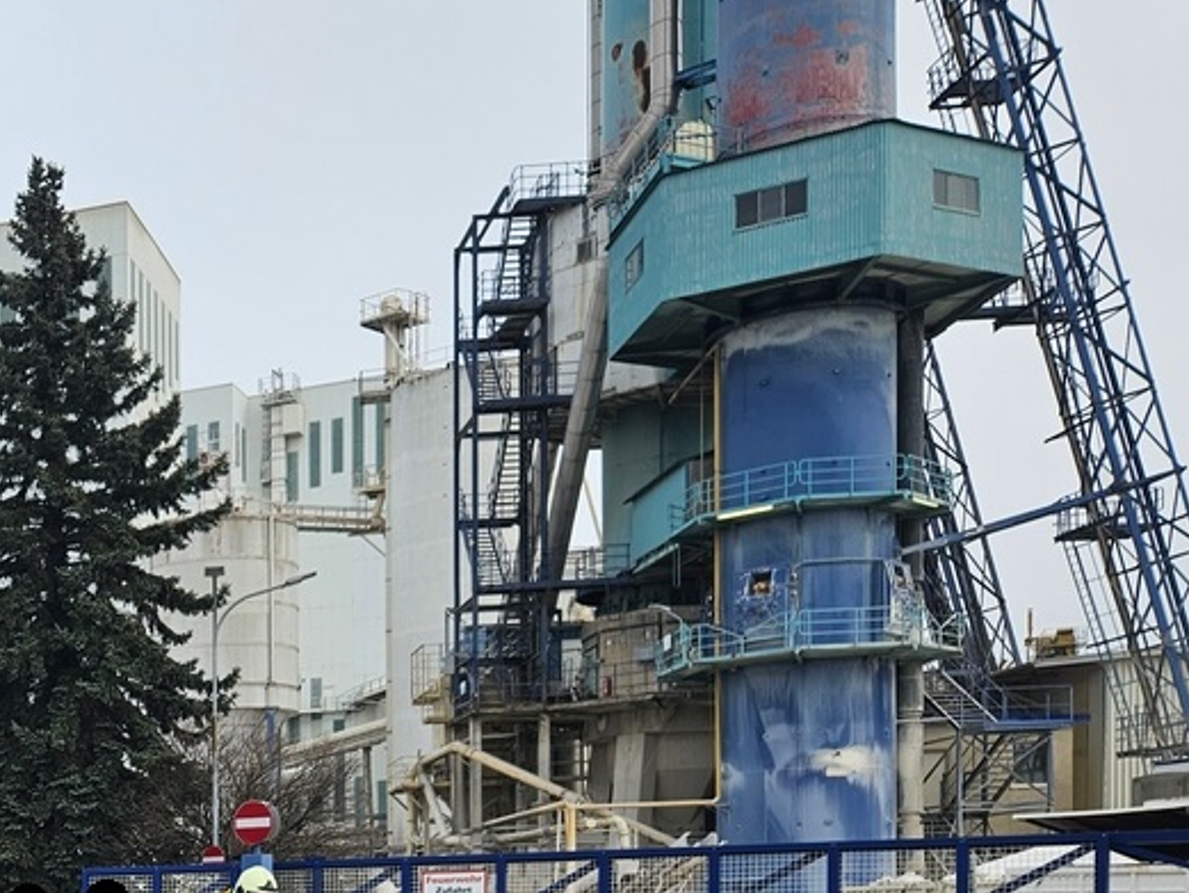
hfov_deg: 32.1
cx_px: -105
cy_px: 948
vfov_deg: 25.8
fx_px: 1821
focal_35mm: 53
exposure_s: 1/419
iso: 25
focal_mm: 5.4
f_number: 1.8
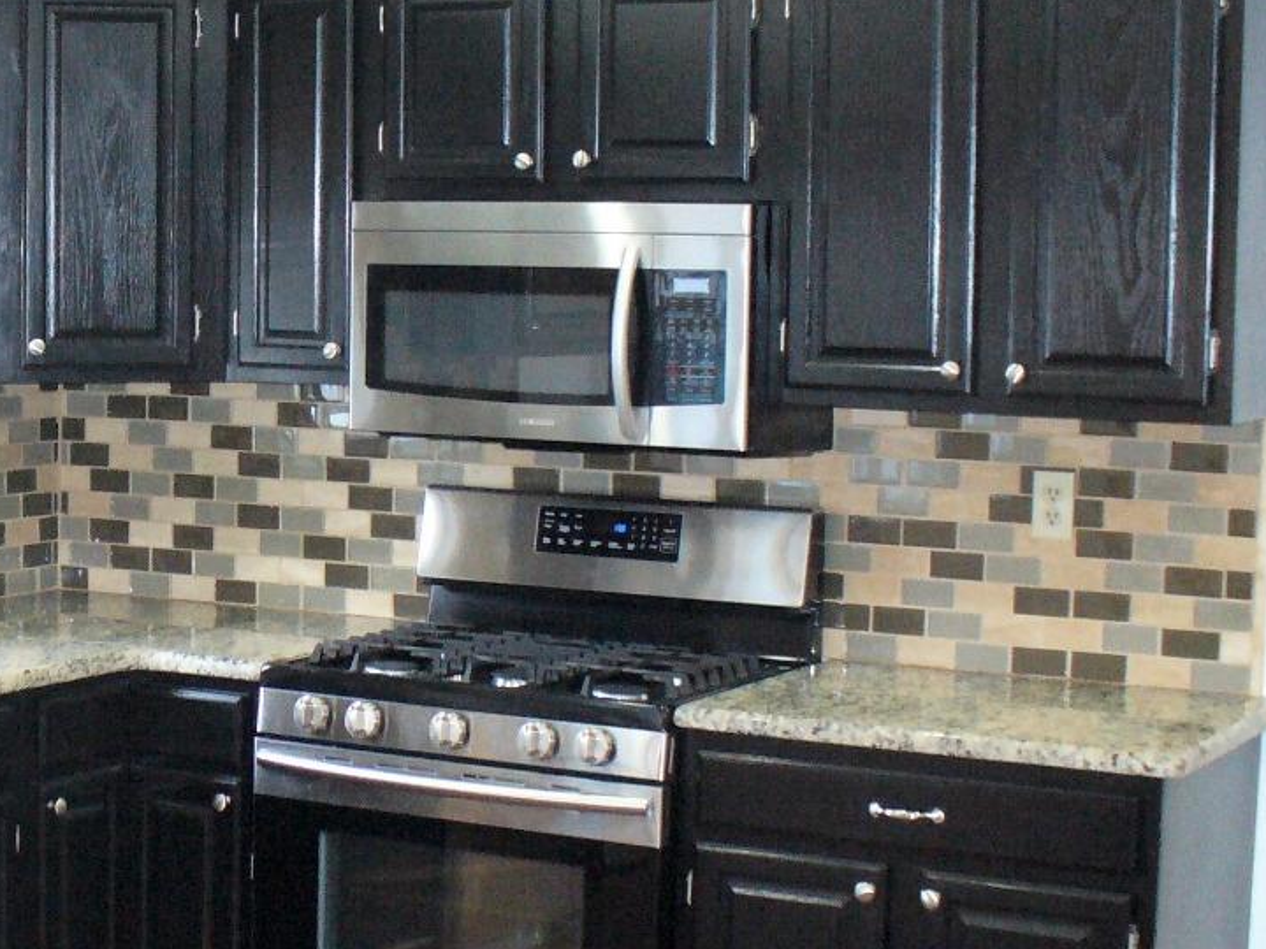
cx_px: 102
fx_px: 2706
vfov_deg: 19.9
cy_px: 494
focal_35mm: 74
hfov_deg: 25.4
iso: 400
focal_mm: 6.1
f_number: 2.8
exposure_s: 1/30
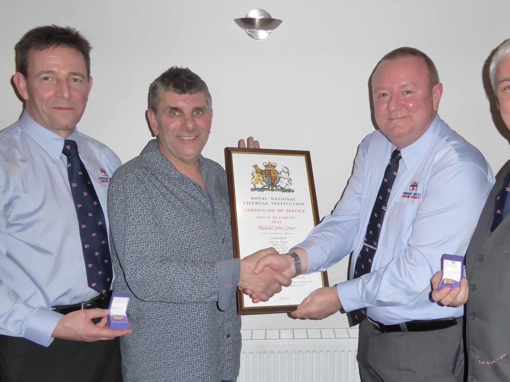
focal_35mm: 38
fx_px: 560
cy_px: 207
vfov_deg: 37.7
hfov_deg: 48.8
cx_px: 298
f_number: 3.5
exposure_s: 1/60
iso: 400
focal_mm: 5.4
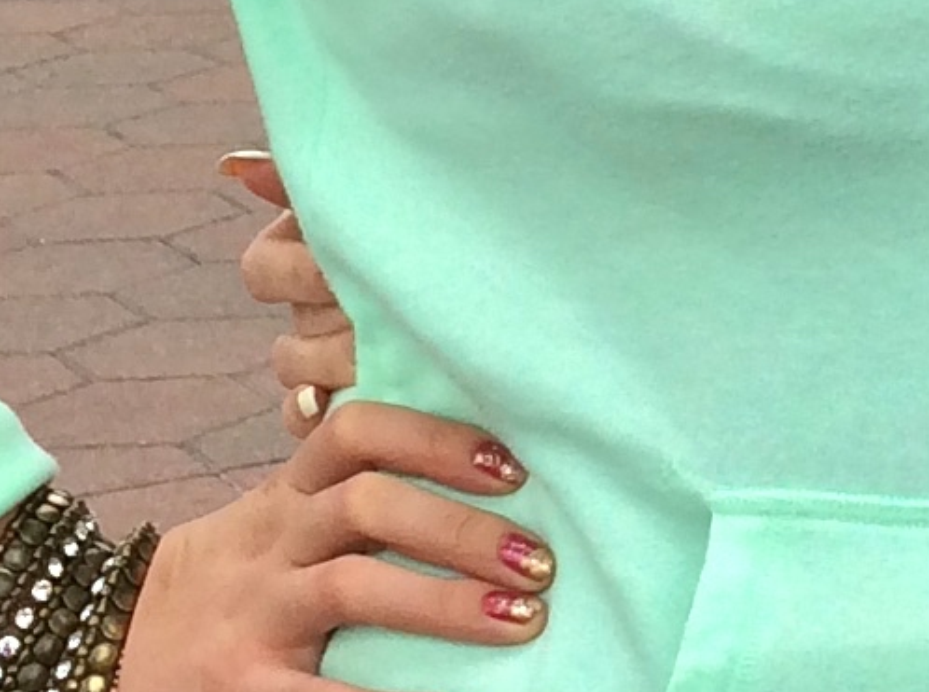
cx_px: 1895
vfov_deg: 7.5
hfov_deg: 9.7
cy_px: -573
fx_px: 5087
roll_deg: +0.4
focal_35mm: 190
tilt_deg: -4.9
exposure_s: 1/933
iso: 32
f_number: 2.2
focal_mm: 4.15
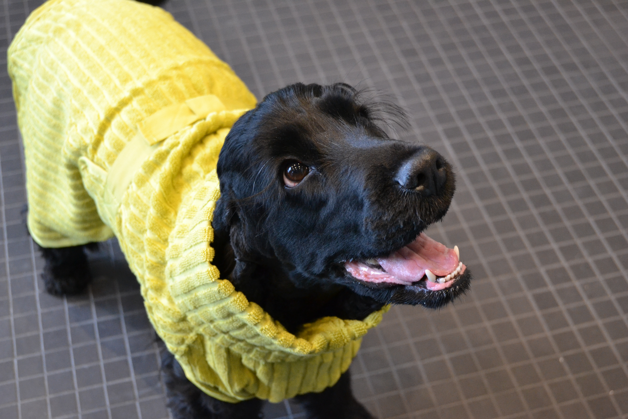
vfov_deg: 22.6
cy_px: 210
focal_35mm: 60
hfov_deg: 33.4
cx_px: 314
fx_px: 1047
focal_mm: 40
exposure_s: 1/60
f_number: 5
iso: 2000
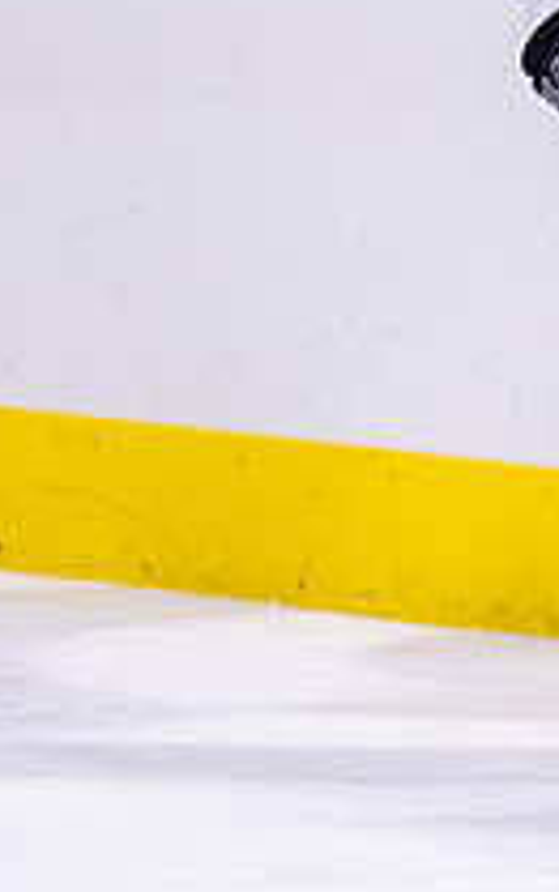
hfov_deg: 2.0
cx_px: 951
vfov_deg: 3.1
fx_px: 16395
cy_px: 6
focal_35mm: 674
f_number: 2.8
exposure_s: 1/1250
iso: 2500
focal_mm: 156
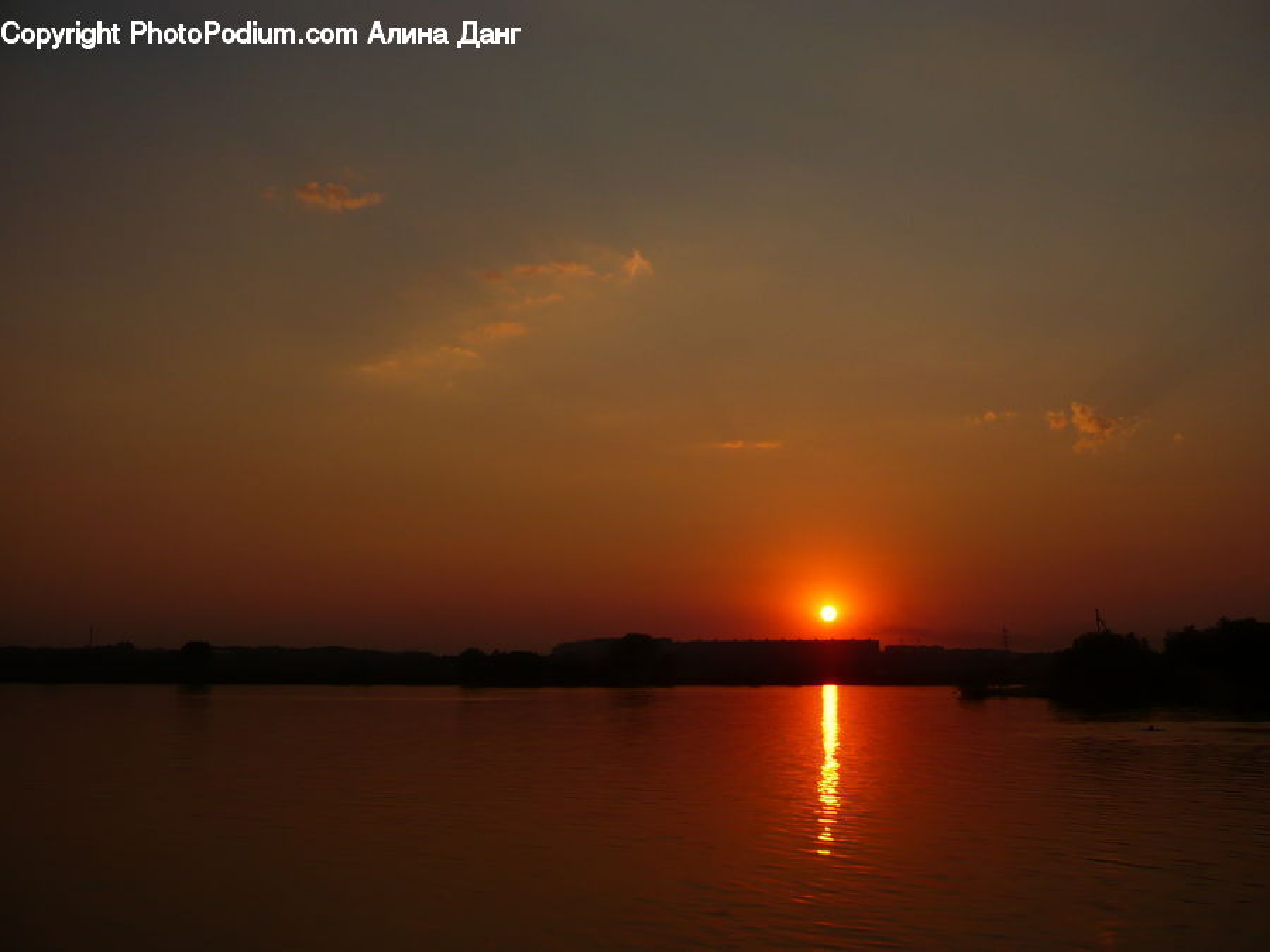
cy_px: 476
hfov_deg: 52.6
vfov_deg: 40.7
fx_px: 1284
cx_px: 635
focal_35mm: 35
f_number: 8
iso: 100
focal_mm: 5.8
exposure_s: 1/320
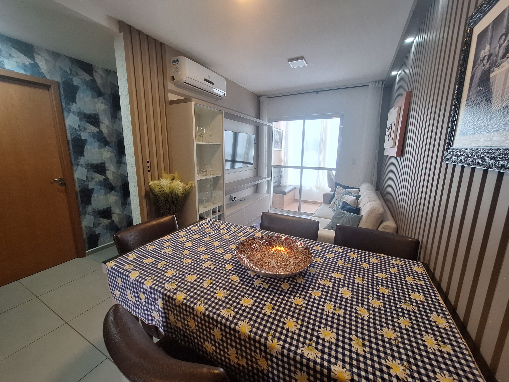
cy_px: 191
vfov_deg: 89.9
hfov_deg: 106.2
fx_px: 191
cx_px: 254
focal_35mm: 13
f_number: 2.2
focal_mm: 1.74
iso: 64
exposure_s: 1/40
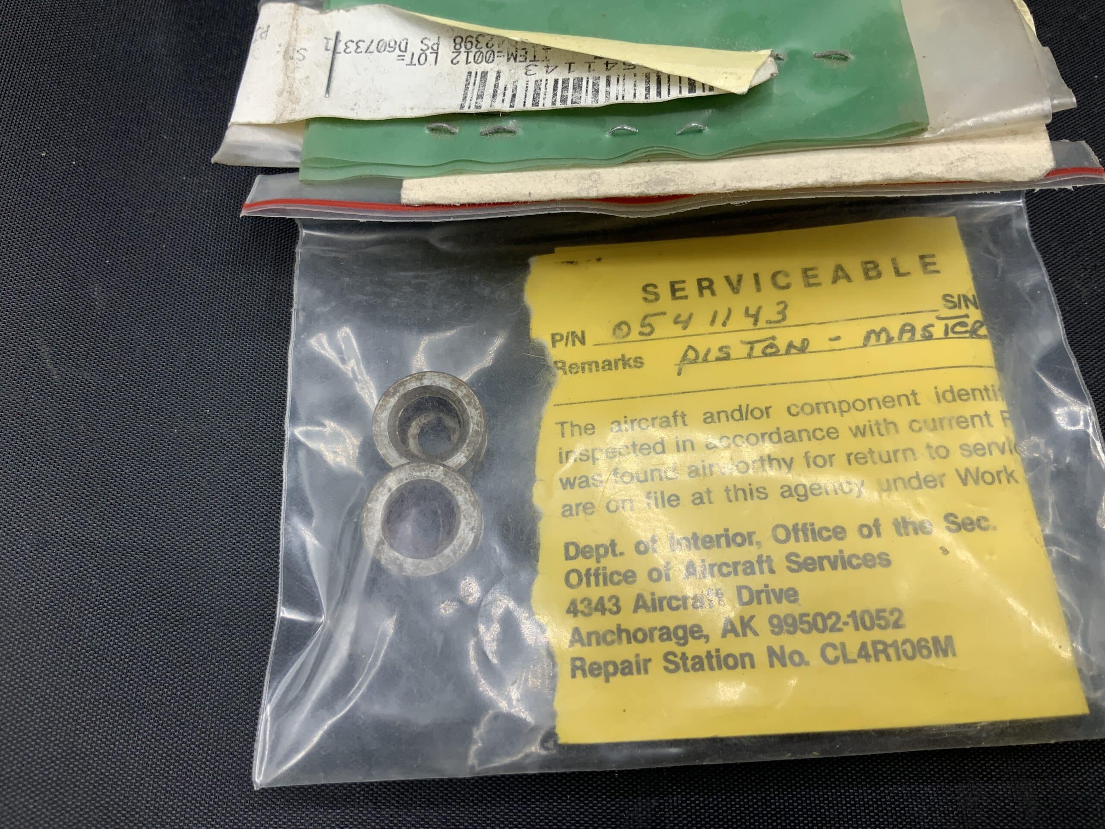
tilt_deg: -68.5
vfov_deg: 48.2
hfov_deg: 61.7
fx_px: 926
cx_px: 552
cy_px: 414
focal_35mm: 29
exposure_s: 1/225
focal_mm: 3
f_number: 1.8
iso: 16
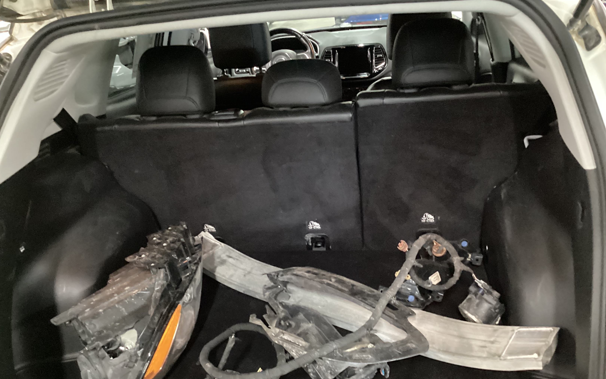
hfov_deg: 58.1
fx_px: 545
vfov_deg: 38.2
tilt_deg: -27.0
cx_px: 302
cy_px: 226
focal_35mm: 33
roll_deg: +4.7
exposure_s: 1/17
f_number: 2.4
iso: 640
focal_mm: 3.3
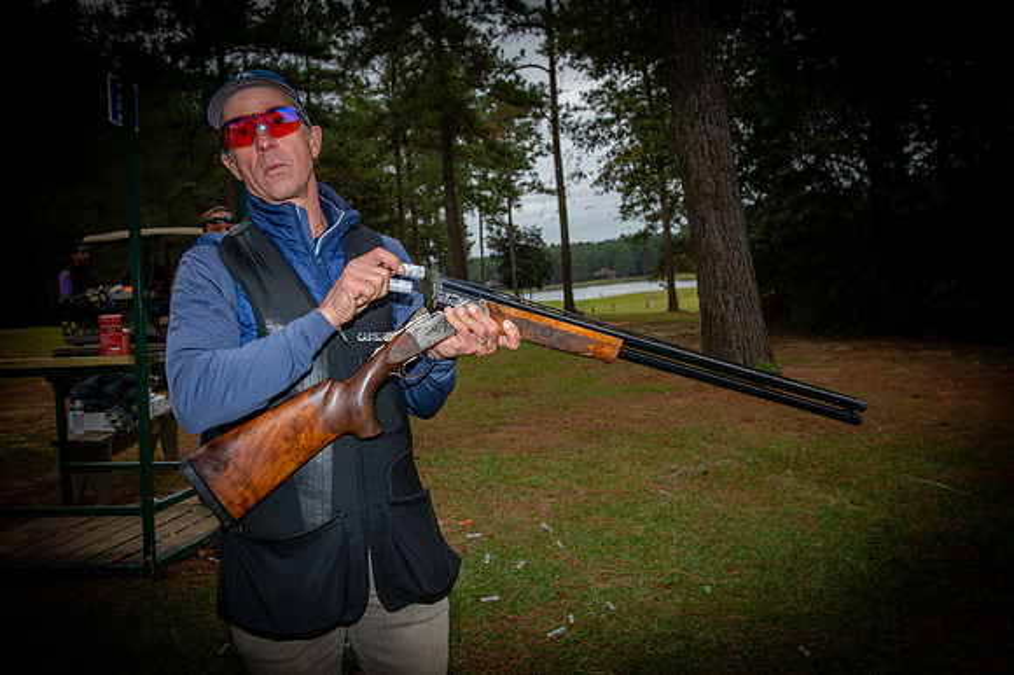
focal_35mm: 35
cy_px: 338
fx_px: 985
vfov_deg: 37.8
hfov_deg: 54.5
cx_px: 507
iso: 320
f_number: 6.3
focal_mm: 35
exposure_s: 1/250
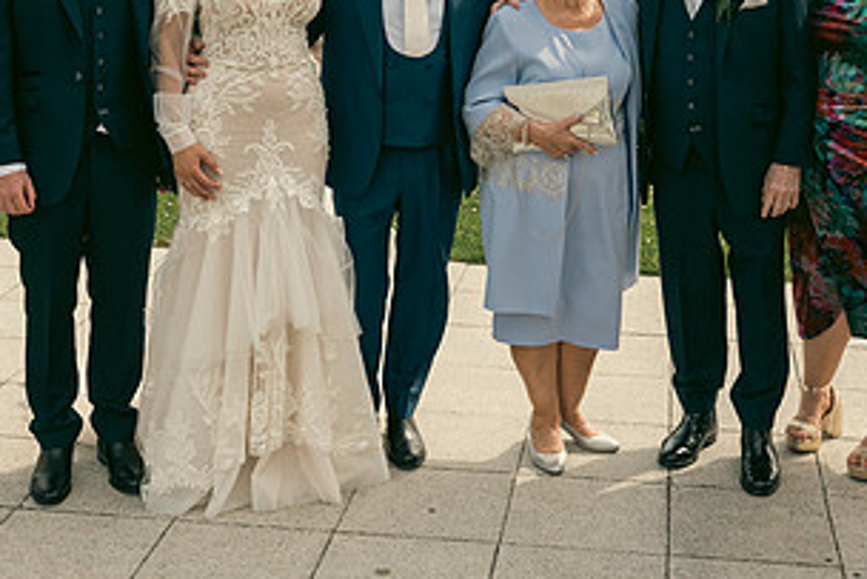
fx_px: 1470
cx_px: 479
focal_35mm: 61
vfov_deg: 21.8
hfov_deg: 32.8
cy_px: 53
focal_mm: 32
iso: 200
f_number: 5.6
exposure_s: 1/500
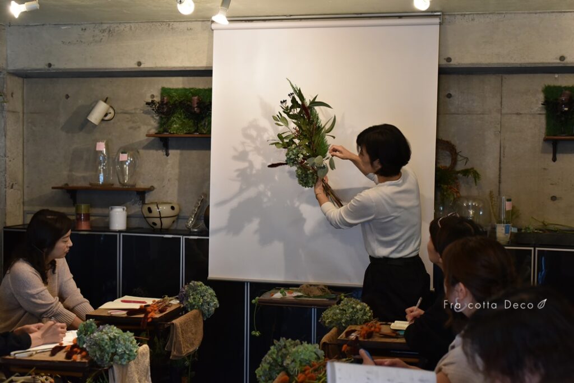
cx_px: 287
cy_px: 192
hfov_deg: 39.6
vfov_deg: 27.0
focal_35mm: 50
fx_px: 797
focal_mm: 50
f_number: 3.5
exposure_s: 1/250
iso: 2000
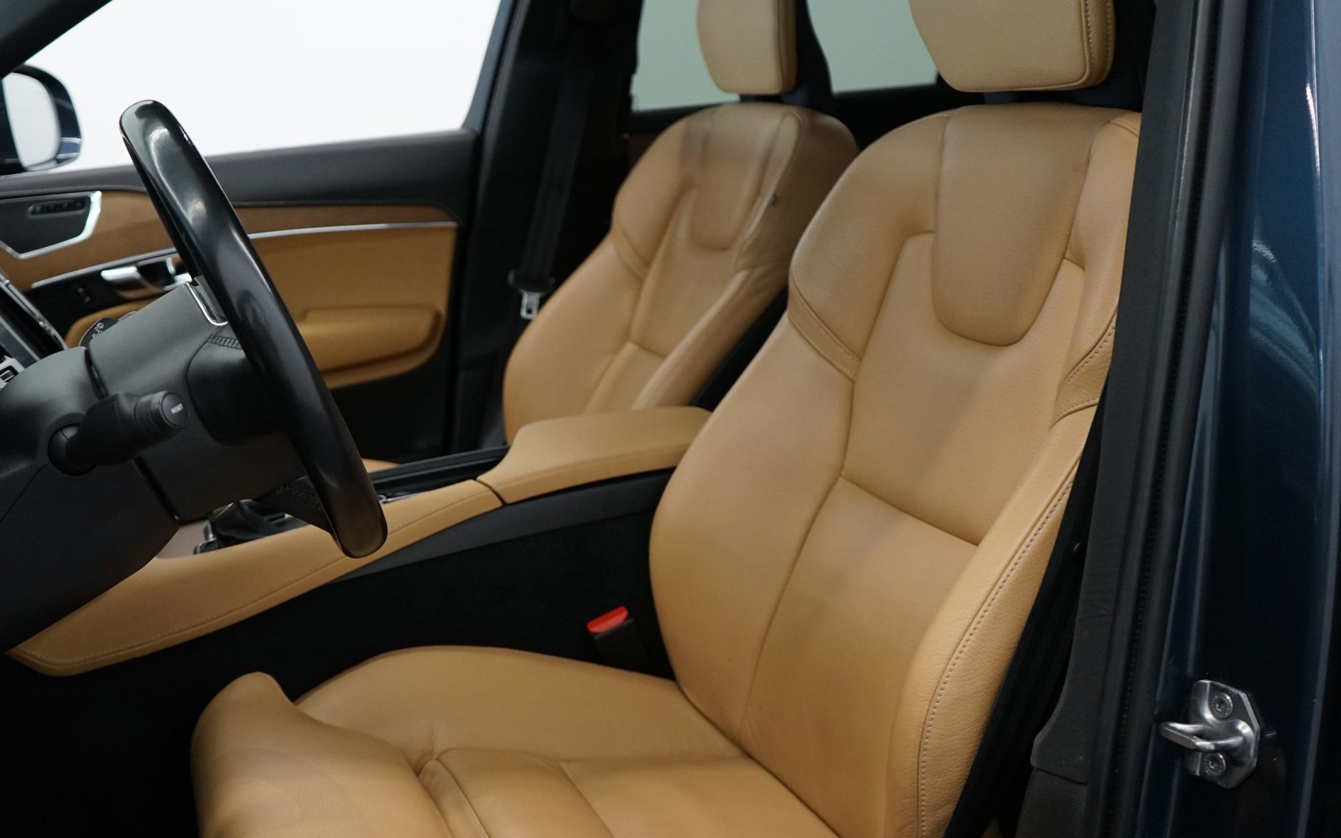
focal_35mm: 39
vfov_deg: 32.8
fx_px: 1425
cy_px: 434
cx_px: 501
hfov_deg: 49.9
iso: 1600
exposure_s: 1/160
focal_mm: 29
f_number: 3.5
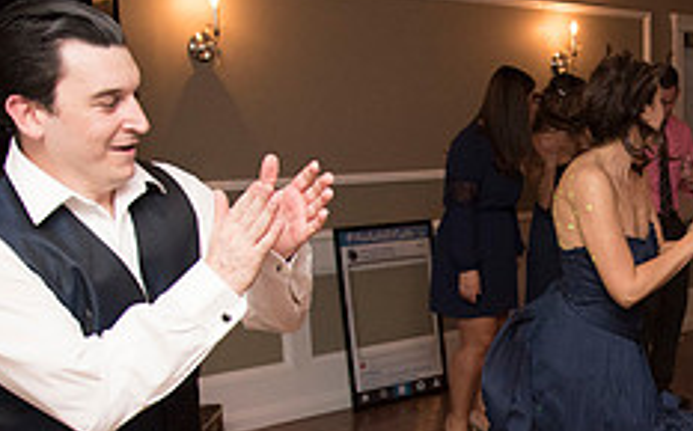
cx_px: 663
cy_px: 418
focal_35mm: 61
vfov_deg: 20.6
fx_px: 1151
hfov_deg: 31.4
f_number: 4
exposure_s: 1/200
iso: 2000
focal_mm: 24
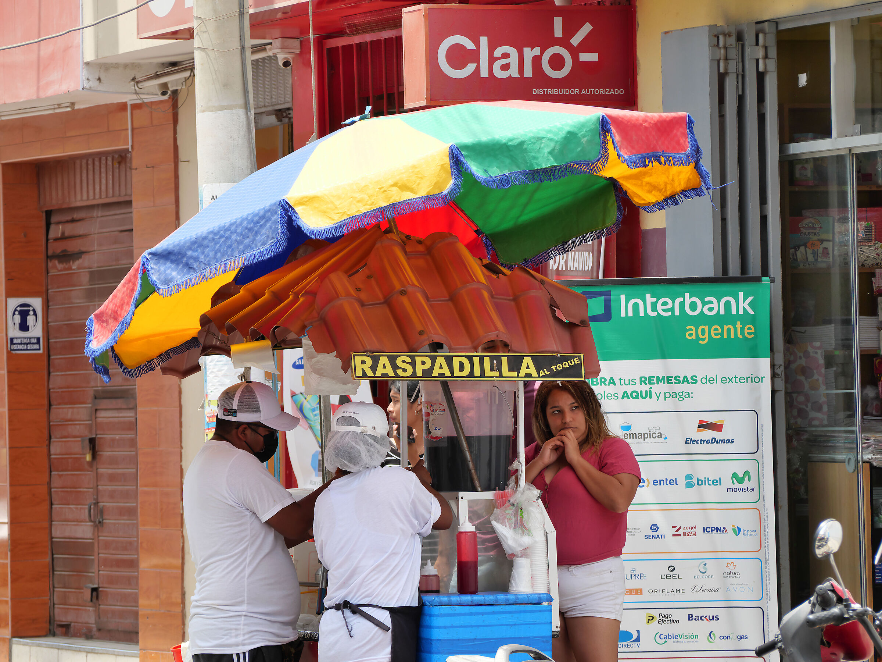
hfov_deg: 9.9
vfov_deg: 7.4
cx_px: 441
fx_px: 5096
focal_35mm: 200
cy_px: 331
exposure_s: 1/400
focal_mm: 100
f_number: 6.3
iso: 200
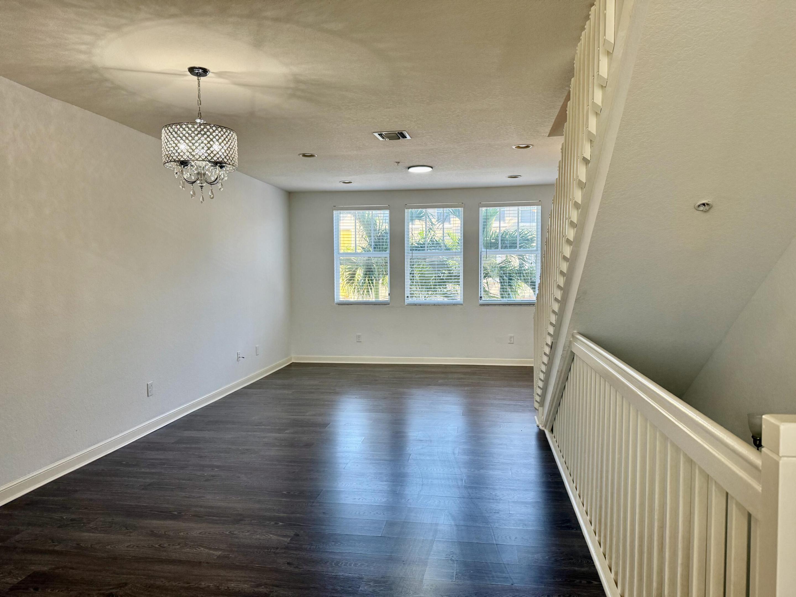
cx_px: 398
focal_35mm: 24
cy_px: 298
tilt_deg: -1.4
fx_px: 552
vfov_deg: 56.8
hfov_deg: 71.6
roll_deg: -0.3
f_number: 1.78
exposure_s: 1/203
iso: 200
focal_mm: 6.76
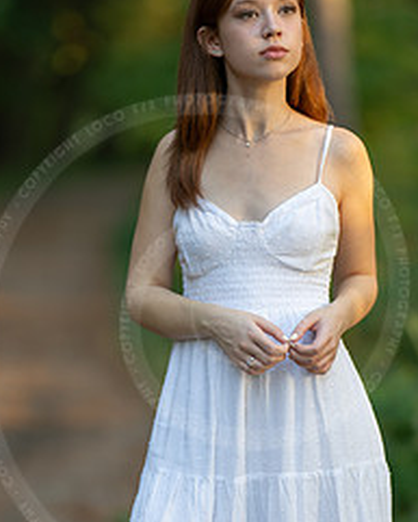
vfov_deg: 12.9
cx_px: 260
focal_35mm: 149
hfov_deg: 10.4
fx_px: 2303
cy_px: 357
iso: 160
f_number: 1.2
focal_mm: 85
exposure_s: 1/500
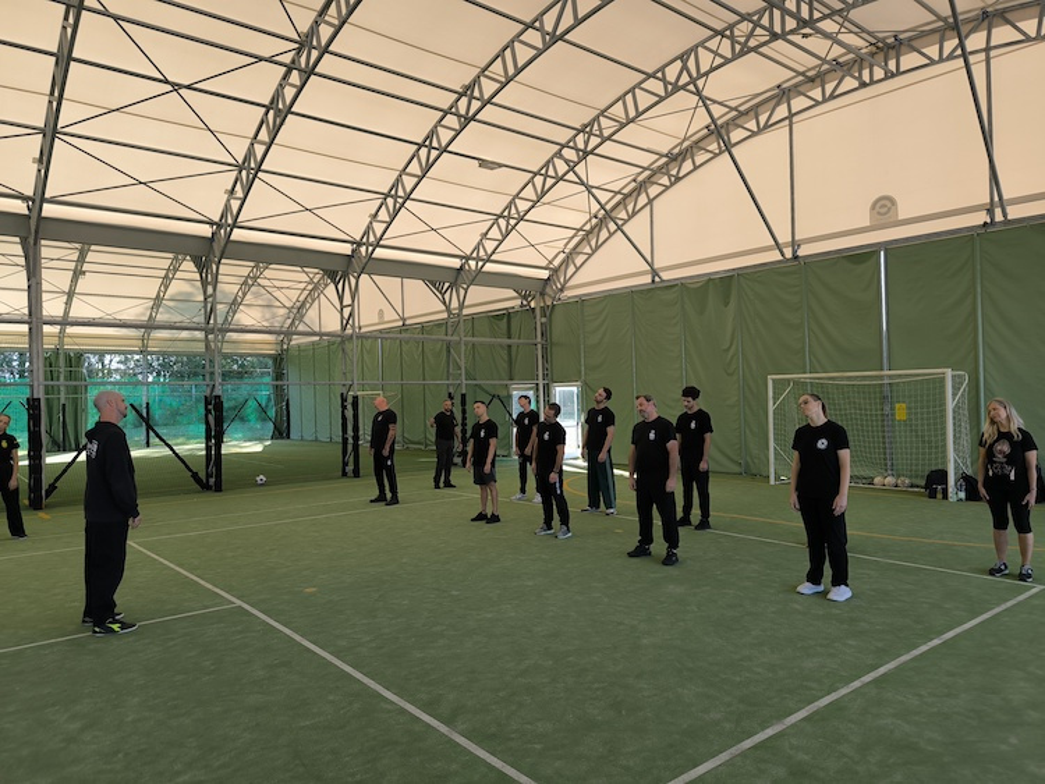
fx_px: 725
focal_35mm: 24
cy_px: 392
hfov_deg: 71.6
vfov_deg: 56.8
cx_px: 522
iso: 50
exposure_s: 1/239
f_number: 1.9
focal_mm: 6.92
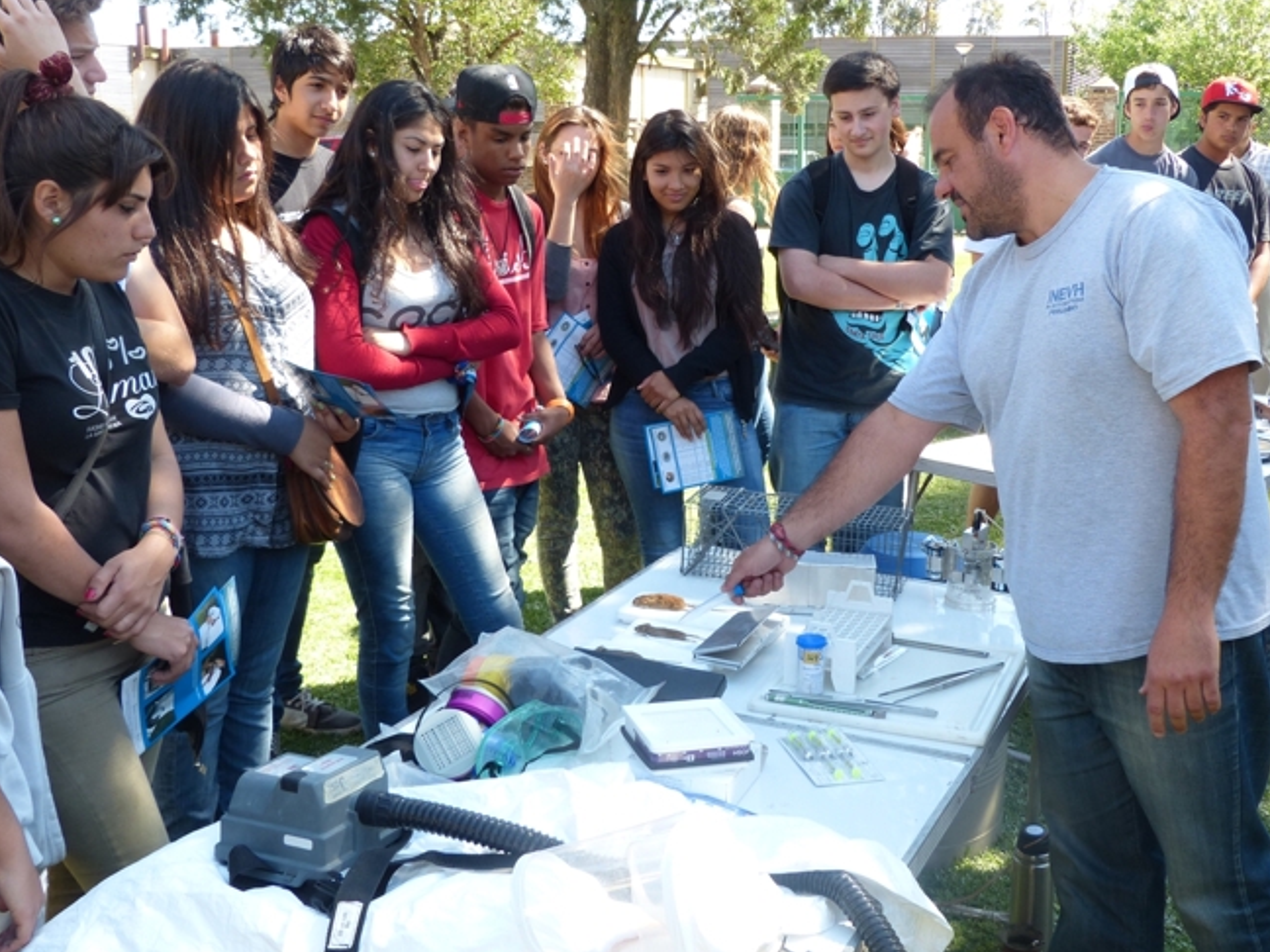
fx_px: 1541
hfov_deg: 44.7
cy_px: 382
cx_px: 696
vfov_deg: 34.2
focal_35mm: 42
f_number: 4
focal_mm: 6
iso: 100
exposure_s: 1/125
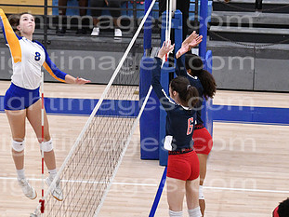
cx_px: 46
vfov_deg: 6.1
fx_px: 2020
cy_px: 83
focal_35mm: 242
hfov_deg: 8.2
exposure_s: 1/1000
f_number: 3.2
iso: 6400
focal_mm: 90
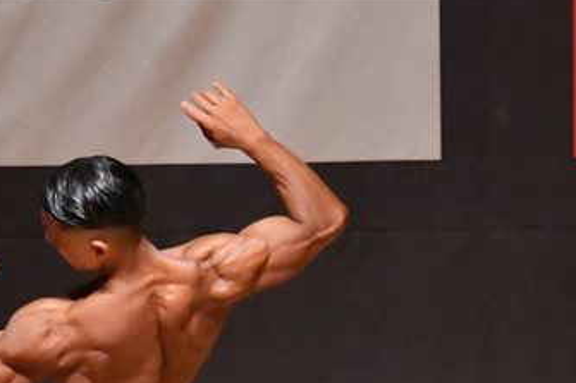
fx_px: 11082
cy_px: 435
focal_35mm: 693
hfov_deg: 3.0
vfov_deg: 2.0
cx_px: 159
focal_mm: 200
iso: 12800
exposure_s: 1/400
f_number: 5.6
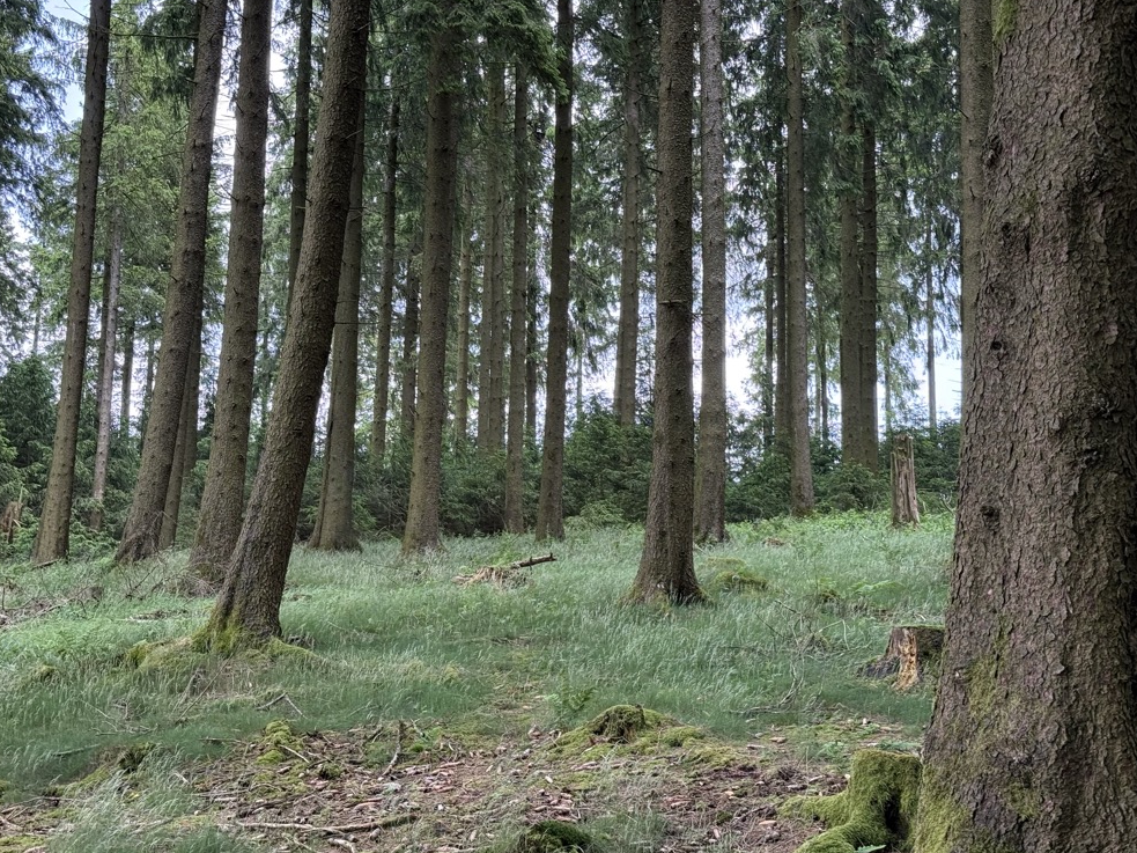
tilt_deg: +11.7
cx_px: 562
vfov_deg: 29.1
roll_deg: +2.0
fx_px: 1642
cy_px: 432
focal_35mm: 50
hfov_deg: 38.2
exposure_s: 1/239
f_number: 1.78
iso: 100
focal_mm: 6.76
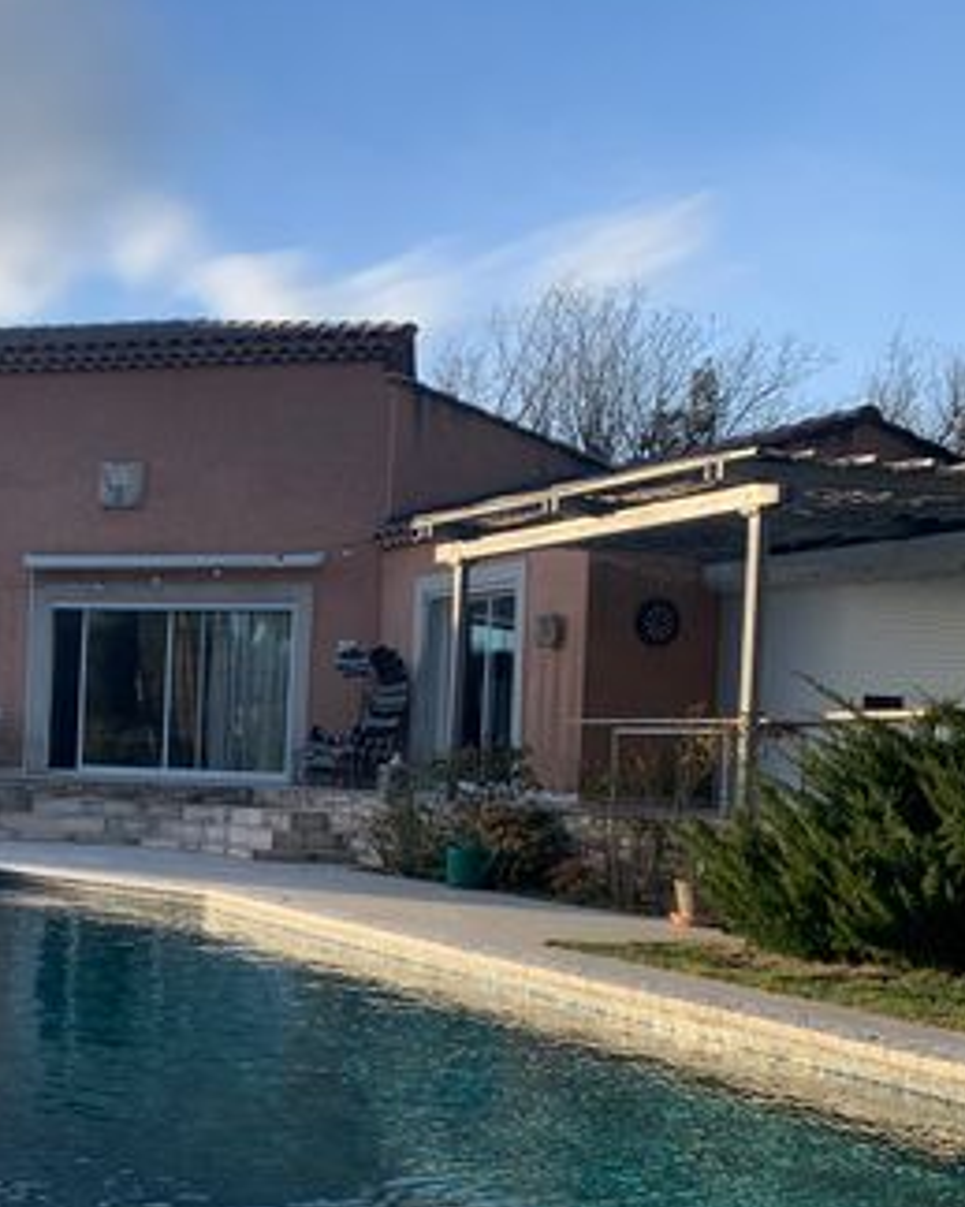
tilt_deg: -0.4
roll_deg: -1.9
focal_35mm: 47
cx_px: -89
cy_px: 793
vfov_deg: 39.1
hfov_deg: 29.1
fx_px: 1679
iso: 25
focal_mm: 4.25
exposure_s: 1/743
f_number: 1.8
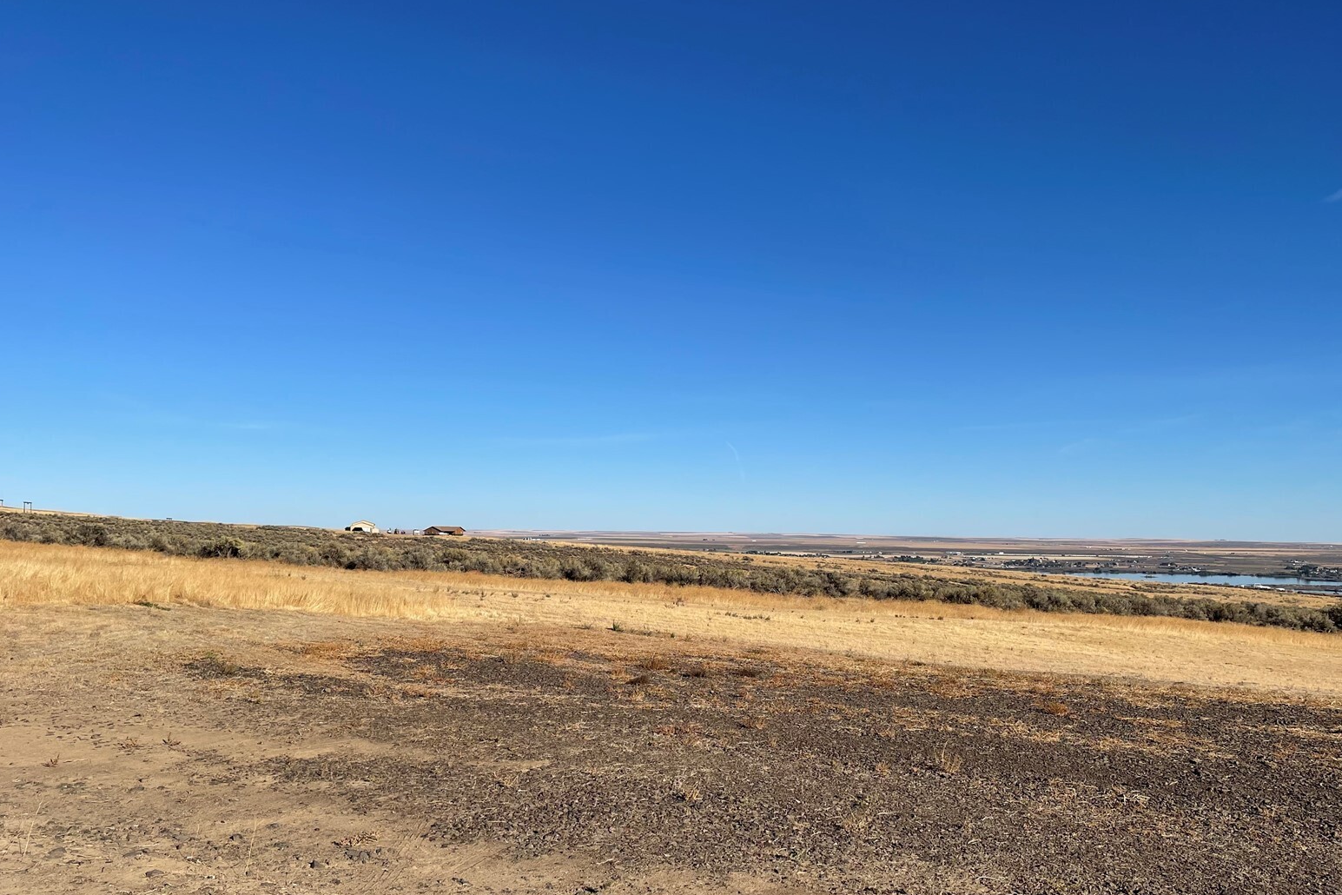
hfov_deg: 65.5
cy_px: 476
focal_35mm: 28
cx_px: 681
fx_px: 1044
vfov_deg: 46.4
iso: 32
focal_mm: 4.2
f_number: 1.6
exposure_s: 1/5556
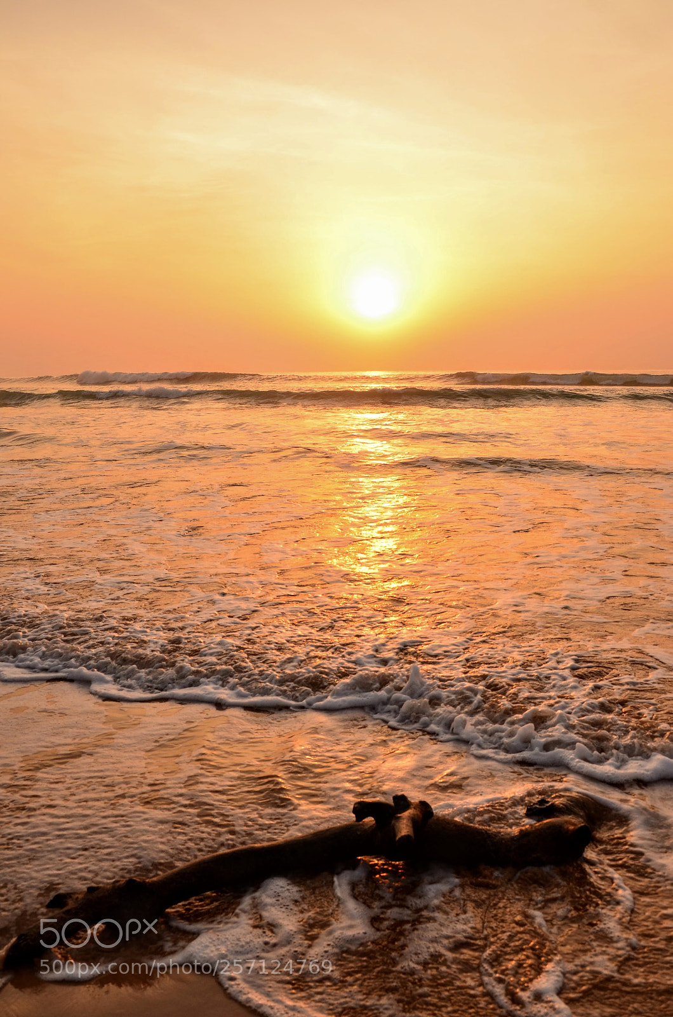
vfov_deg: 57.3
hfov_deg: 39.8
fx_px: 929
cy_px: 508
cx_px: 336
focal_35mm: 33
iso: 200
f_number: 7.1
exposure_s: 1/250
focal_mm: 22
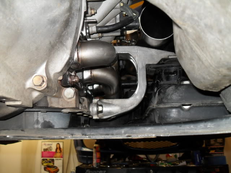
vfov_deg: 40.7
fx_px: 234
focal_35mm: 35
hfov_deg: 52.6
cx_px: 116
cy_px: 86
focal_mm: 6.2
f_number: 2.8
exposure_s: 1/45
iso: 200
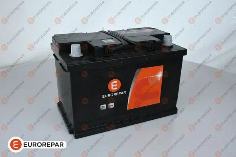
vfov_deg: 36.9
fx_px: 236
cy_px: 78
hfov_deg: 53.1
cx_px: 118
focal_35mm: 36
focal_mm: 24
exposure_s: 1/400
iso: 4000
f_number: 14
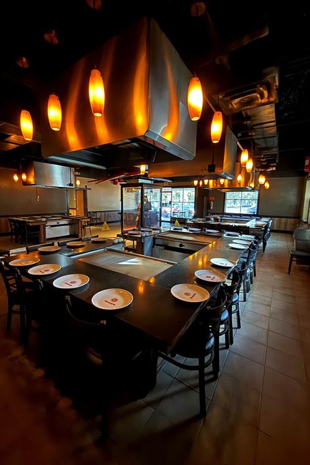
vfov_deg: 100.4
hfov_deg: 77.2
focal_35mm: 15
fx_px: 194
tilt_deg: -6.1
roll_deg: -0.6
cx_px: 145
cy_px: 226
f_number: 2.2
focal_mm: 2.22
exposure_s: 1/12
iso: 1600
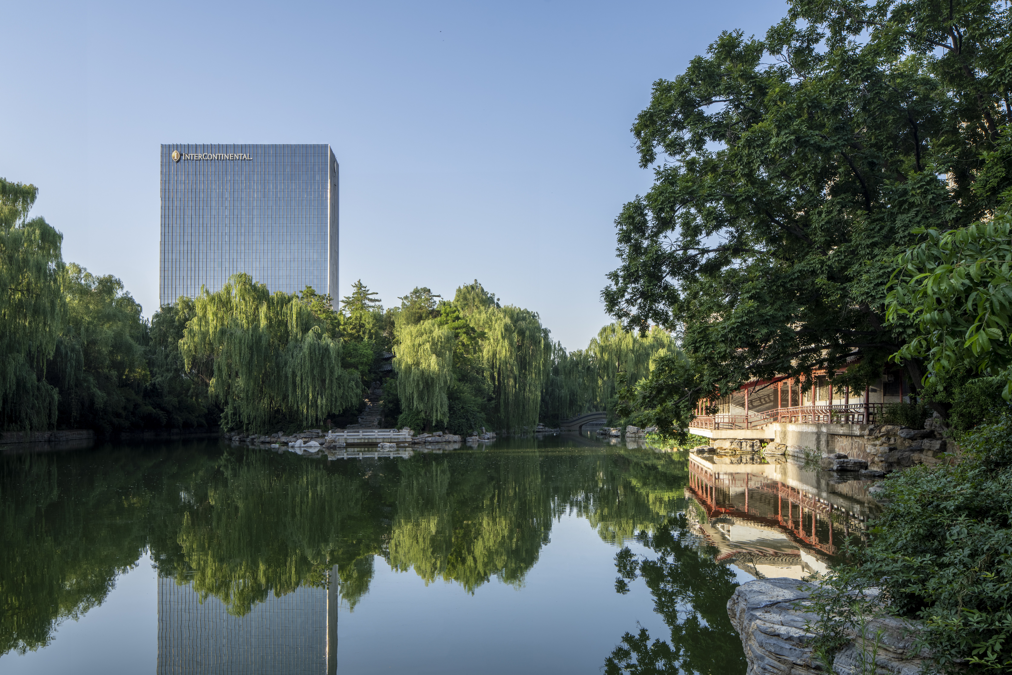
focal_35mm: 24
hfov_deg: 73.7
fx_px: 675
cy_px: 338
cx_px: 506
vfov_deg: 53.1
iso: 200
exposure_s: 1/400
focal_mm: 24
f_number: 10
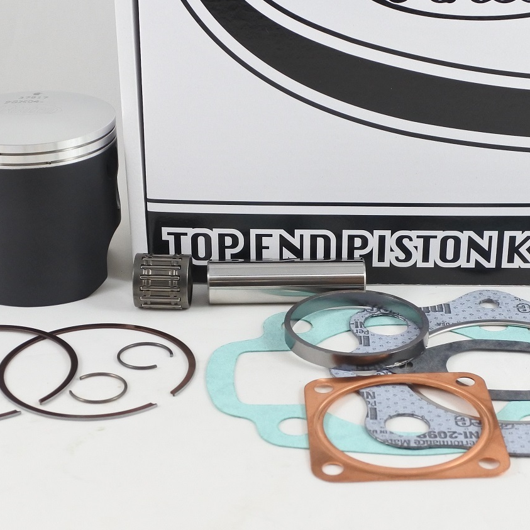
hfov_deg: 29.5
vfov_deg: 29.4
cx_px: 287
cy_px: 192
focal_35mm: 58
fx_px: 1005
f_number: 4
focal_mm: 12.8
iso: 500
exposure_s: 1/125
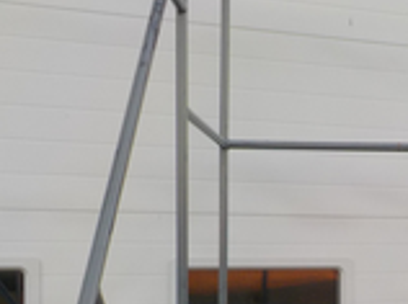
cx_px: 377
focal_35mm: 76
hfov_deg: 24.8
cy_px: 265
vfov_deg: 19.0
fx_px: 894
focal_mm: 4.1
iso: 125
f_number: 3.3
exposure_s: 1/80
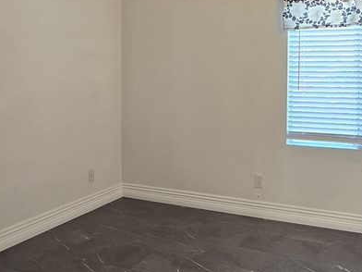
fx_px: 356
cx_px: 243
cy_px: 83
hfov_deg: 52.9
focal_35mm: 34
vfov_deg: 41.1
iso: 160
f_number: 2.2
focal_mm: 2.2
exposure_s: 1/60
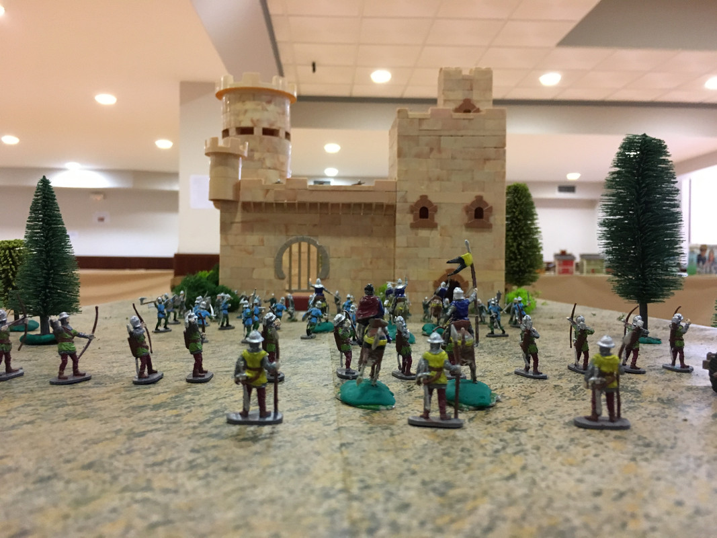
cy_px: 269
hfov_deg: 61.7
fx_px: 601
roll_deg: -0.8
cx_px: 358
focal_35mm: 29
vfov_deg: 48.2
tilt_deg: +0.7
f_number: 2.2
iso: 200
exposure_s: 1/25
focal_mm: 4.15
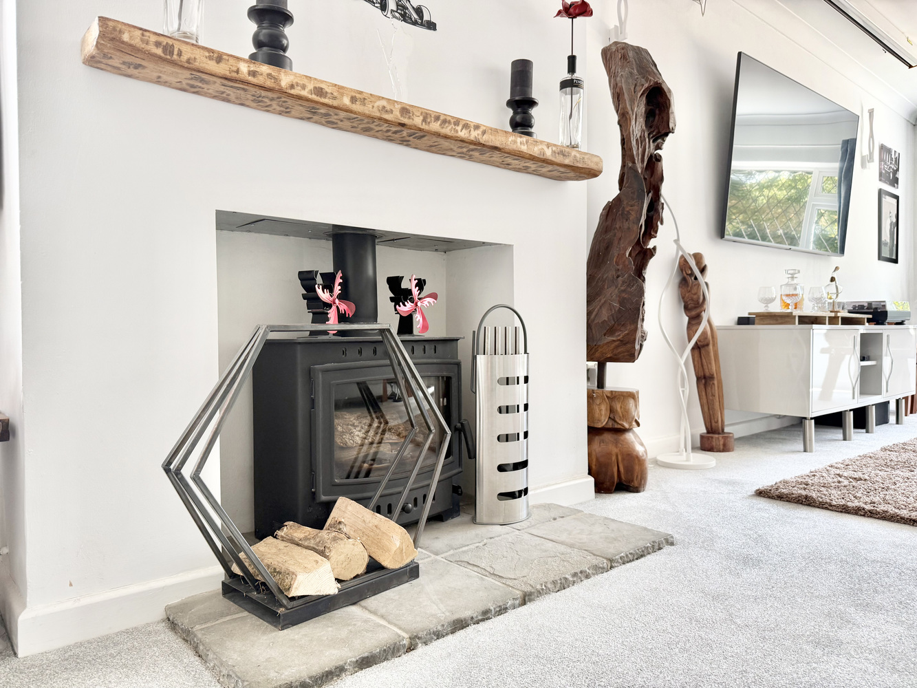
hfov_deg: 71.6
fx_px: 636
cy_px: 344
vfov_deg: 56.8
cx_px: 458
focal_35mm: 24
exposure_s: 1/121
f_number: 1.78
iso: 125
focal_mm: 6.76
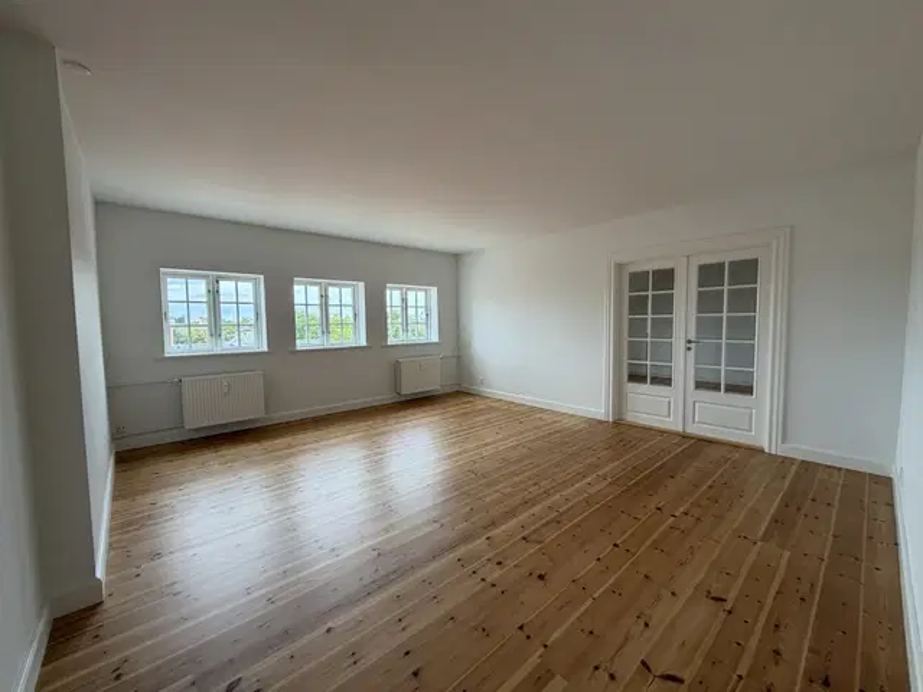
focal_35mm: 14
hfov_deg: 102.1
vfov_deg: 85.7
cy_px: 346
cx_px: 462
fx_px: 373
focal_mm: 2.22
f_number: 2.2
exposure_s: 1/121
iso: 125
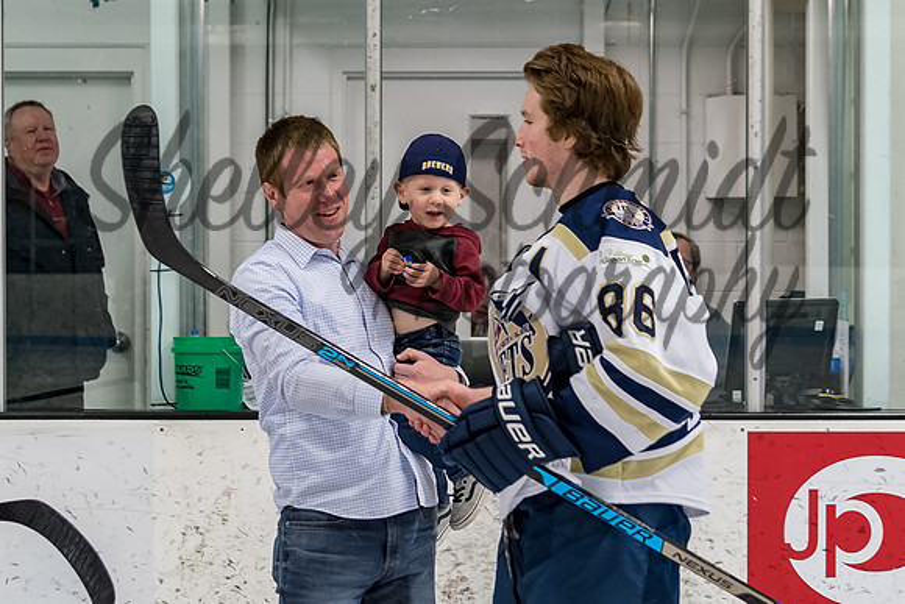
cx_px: 403
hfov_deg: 20.2
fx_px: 2537
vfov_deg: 13.6
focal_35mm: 101
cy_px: 280
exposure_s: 1/250
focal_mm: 48
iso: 1600
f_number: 4
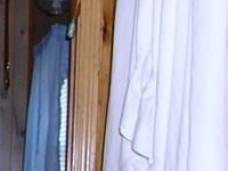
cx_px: -345
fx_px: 1284
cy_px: 235
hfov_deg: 9.0
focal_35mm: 195
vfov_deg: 7.5
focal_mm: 8
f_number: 2.8
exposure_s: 1/60
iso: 265
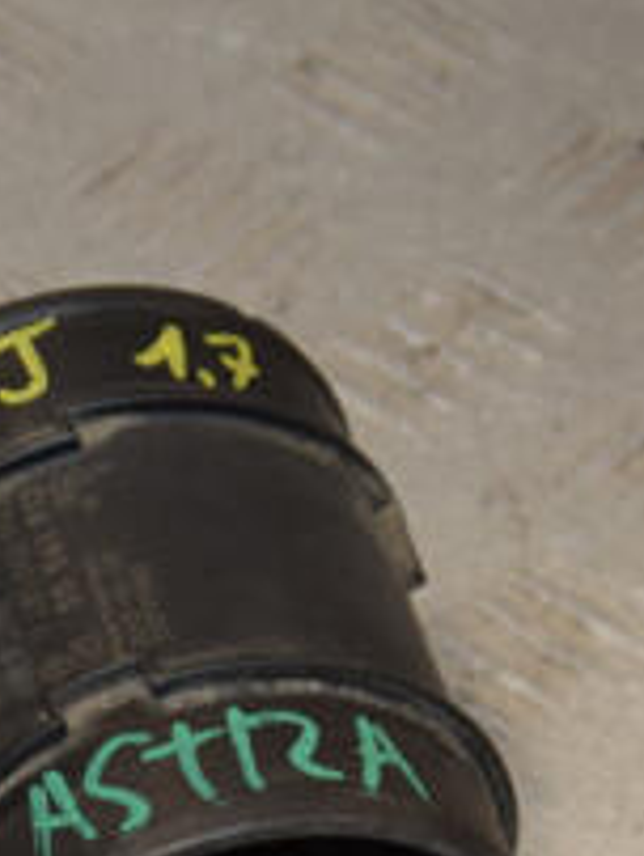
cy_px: 839
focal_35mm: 265
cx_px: 17
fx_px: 6560
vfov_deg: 7.4
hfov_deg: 5.6
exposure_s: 1/200
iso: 800
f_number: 7.1
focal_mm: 62
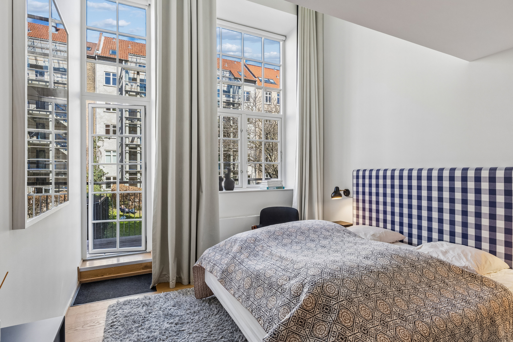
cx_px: 256
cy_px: 171
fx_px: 263
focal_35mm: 18
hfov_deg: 88.6
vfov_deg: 66.1
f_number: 7.1
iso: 400
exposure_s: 1/125
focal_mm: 12.3
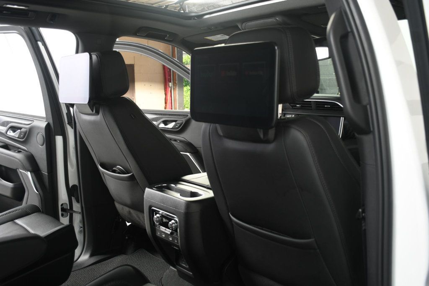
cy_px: 143
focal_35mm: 34
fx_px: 405
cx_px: 214
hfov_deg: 55.8
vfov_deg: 38.9
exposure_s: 1/160
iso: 100
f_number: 3.8
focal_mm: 23
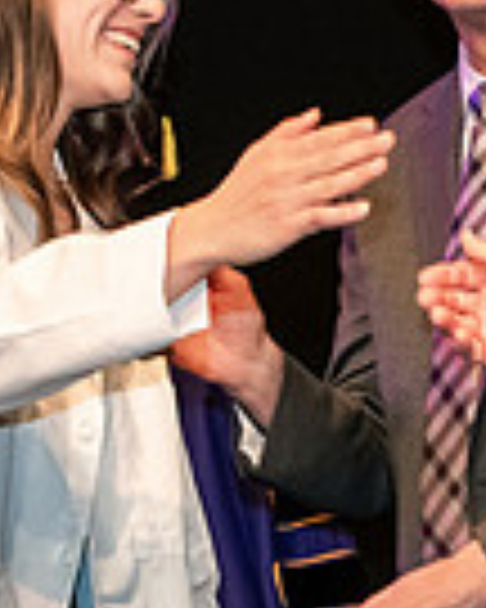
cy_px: 286
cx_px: 526
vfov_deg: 6.9
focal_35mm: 282
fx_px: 5070
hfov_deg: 5.5
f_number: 3.5
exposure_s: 1/200
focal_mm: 70
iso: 3200
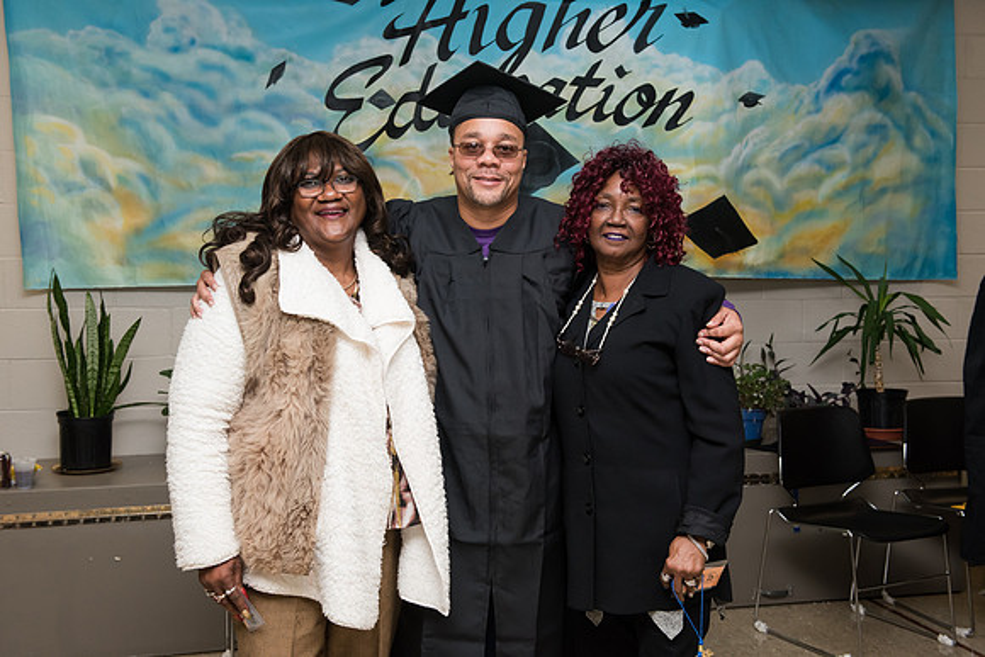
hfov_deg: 46.4
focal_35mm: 42
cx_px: 492
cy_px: 328
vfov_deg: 31.9
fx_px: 1149
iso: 1600
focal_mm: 42
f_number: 7.1
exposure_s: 1/160
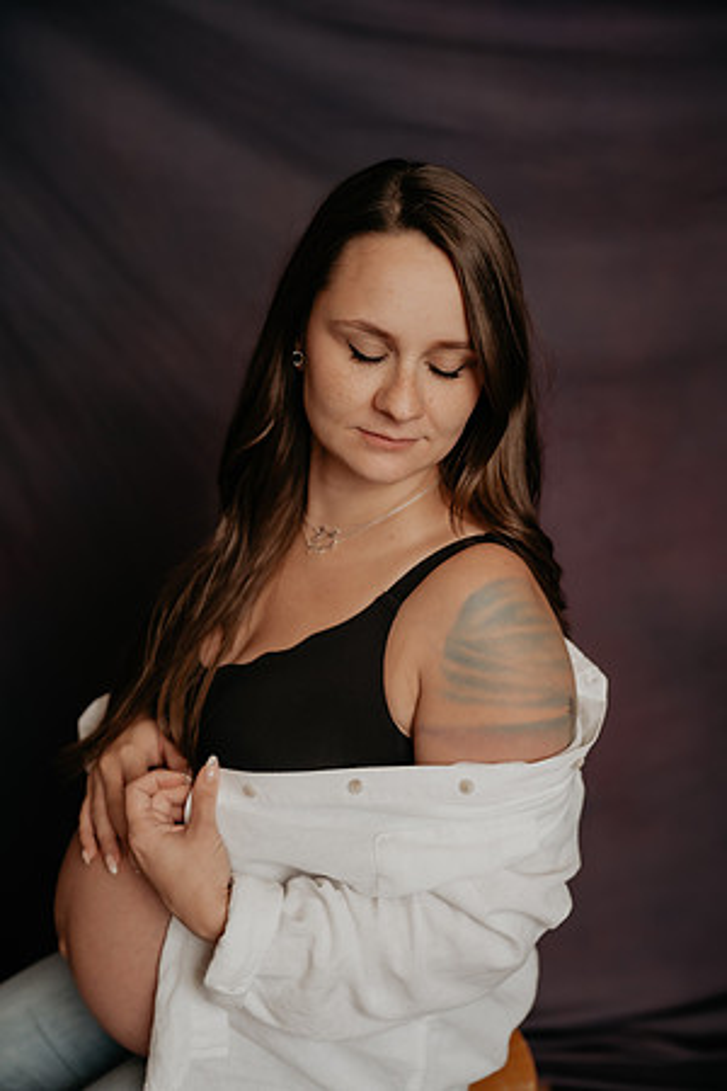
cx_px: 364
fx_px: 1181
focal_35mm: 39
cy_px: 546
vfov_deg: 49.6
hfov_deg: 34.2
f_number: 2.5
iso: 125
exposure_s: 1/250
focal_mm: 39
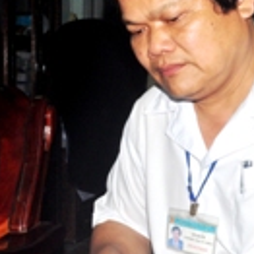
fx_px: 797
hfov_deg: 17.9
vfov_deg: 18.1
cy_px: 163
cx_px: 31
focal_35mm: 96
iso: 640
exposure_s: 1/60
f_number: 14
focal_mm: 22
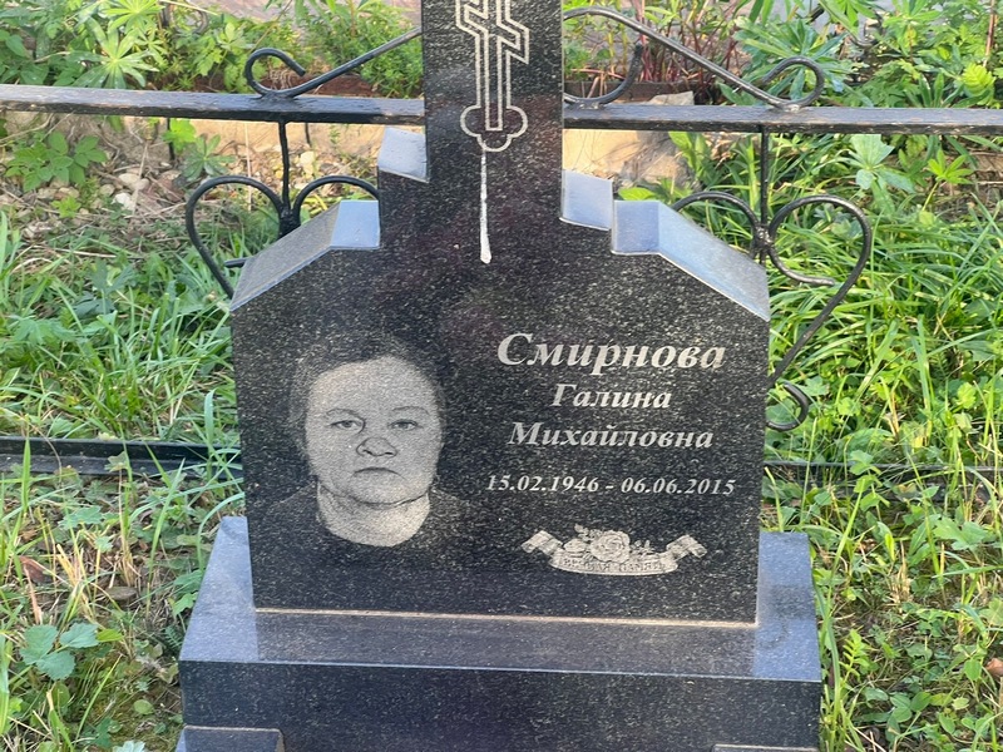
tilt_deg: -32.4
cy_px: 376
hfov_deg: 25.3
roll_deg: -0.4
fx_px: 2231
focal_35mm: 77
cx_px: 502
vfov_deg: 19.1
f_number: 2.8
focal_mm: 9
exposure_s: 1/99
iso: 64
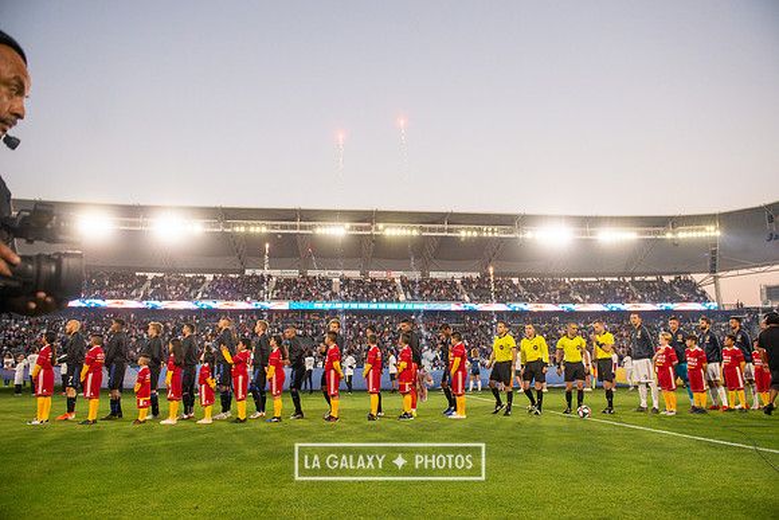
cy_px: 260
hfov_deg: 73.7
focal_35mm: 24
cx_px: 390
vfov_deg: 53.2
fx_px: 519
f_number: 4
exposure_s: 1/1000
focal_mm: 24
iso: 640
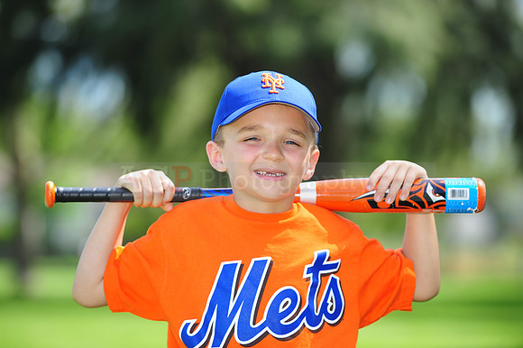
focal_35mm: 200
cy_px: 174
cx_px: 262
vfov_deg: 6.9
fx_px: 2904
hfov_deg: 10.3
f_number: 4.5
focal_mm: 200
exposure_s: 1/400
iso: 200
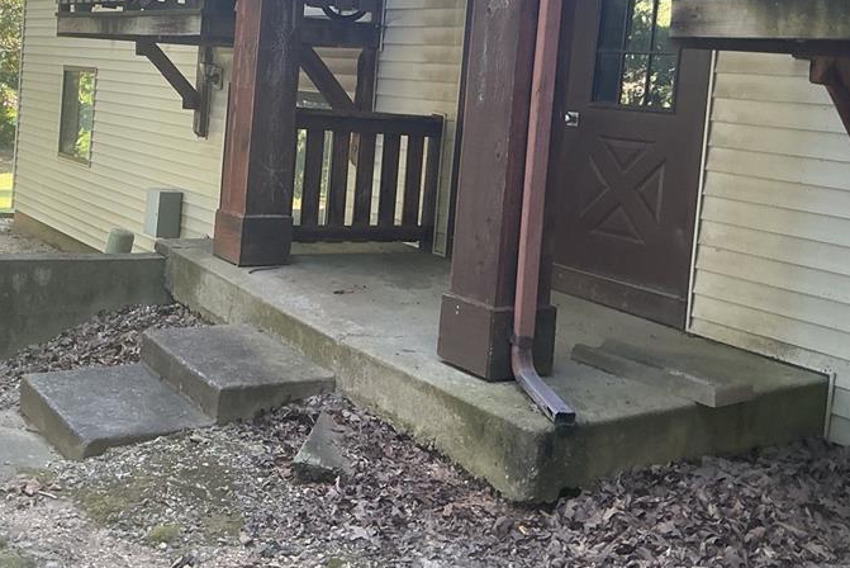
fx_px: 1087
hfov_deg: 42.3
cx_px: 301
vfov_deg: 28.8
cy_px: 132
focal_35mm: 46
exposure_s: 1/120
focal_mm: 3
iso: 50
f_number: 1.8
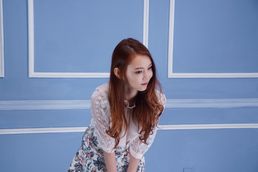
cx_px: 129
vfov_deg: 18.2
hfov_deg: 27.0
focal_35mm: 75
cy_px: 86
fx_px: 537
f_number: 5.6
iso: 400
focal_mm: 50
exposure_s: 1/125
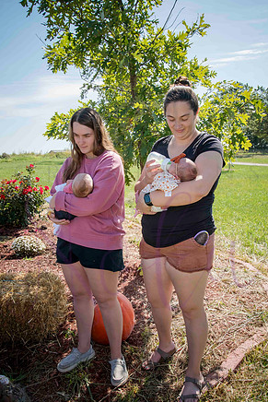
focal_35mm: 32
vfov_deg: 58.7
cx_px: 137
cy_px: 206
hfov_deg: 41.1
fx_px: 357
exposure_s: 1/500
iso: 400
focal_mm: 31
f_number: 10
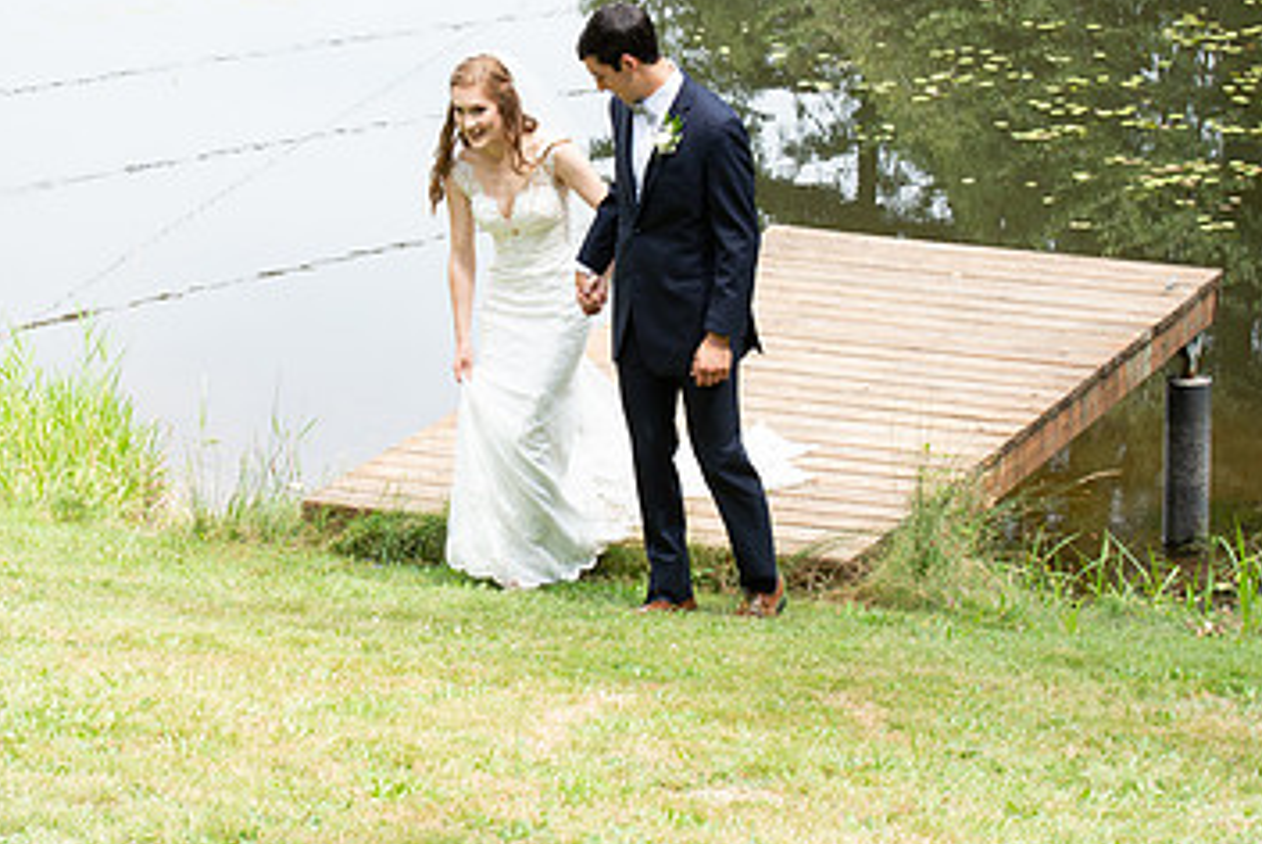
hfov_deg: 17.8
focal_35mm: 115
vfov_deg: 11.9
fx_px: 4035
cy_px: 306
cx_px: 533
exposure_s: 1/160
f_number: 14
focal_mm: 70
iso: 800
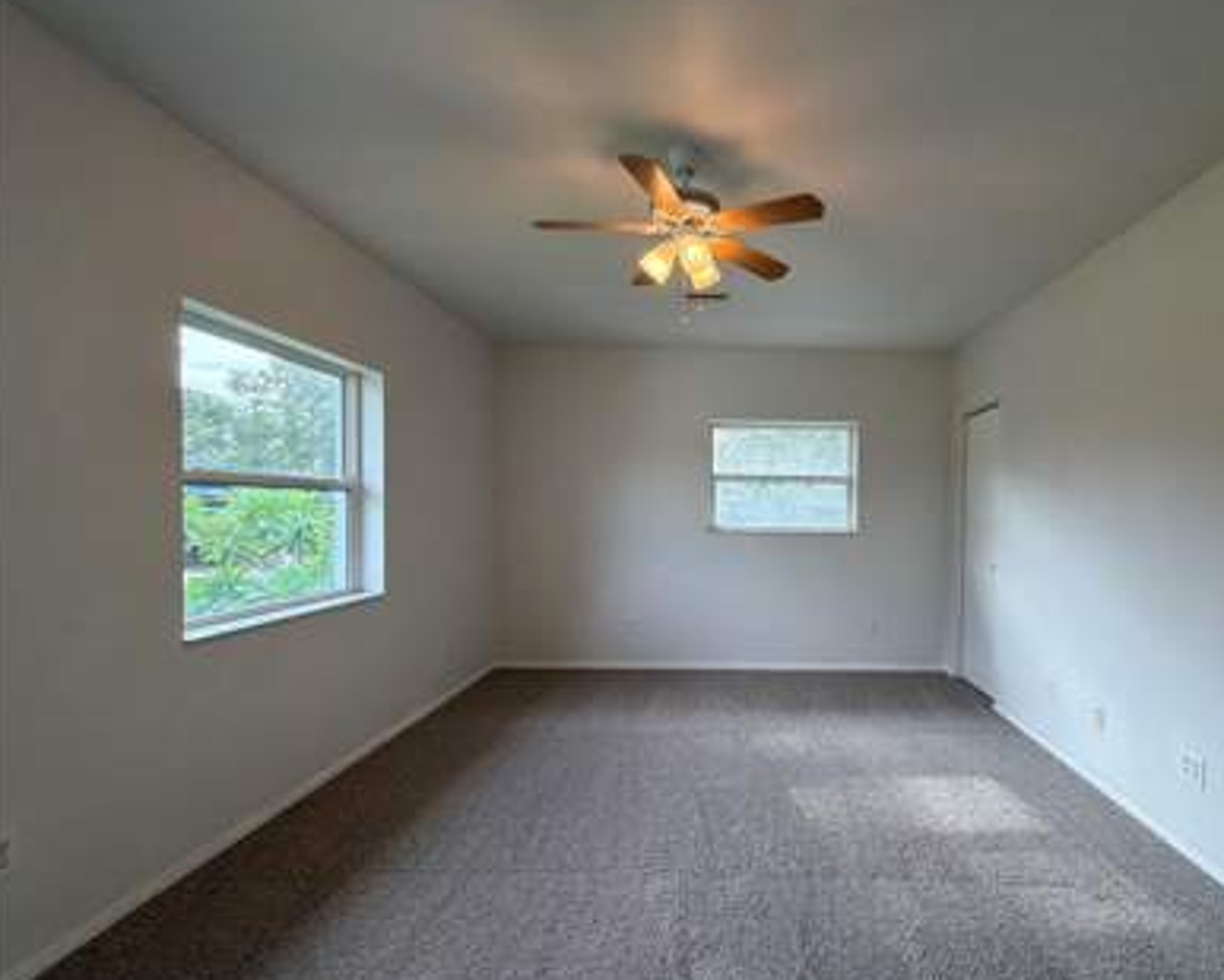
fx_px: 616
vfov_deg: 76.9
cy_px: 526
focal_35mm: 17
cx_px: 745
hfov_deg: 88.3
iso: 200
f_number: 2.2
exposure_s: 1/120
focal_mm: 2.22
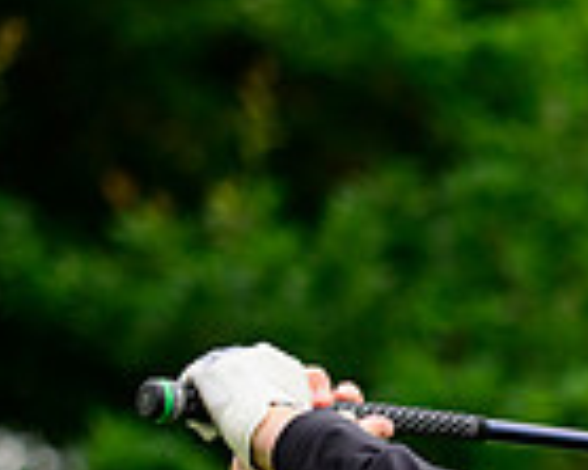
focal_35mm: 810
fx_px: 14086
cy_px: 936
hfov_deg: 2.4
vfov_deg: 1.9
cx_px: 1380
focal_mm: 160
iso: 1000
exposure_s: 1/1250
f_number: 4.8
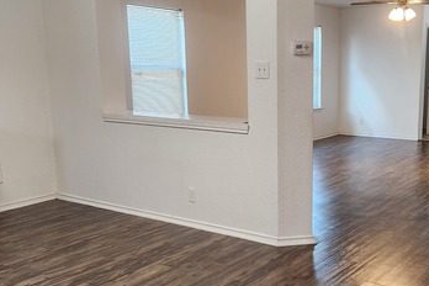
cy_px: 166
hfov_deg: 43.7
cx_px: 297
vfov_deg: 30.5
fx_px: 524
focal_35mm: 44
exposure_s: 1/120
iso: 400
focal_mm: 5.4
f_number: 1.8
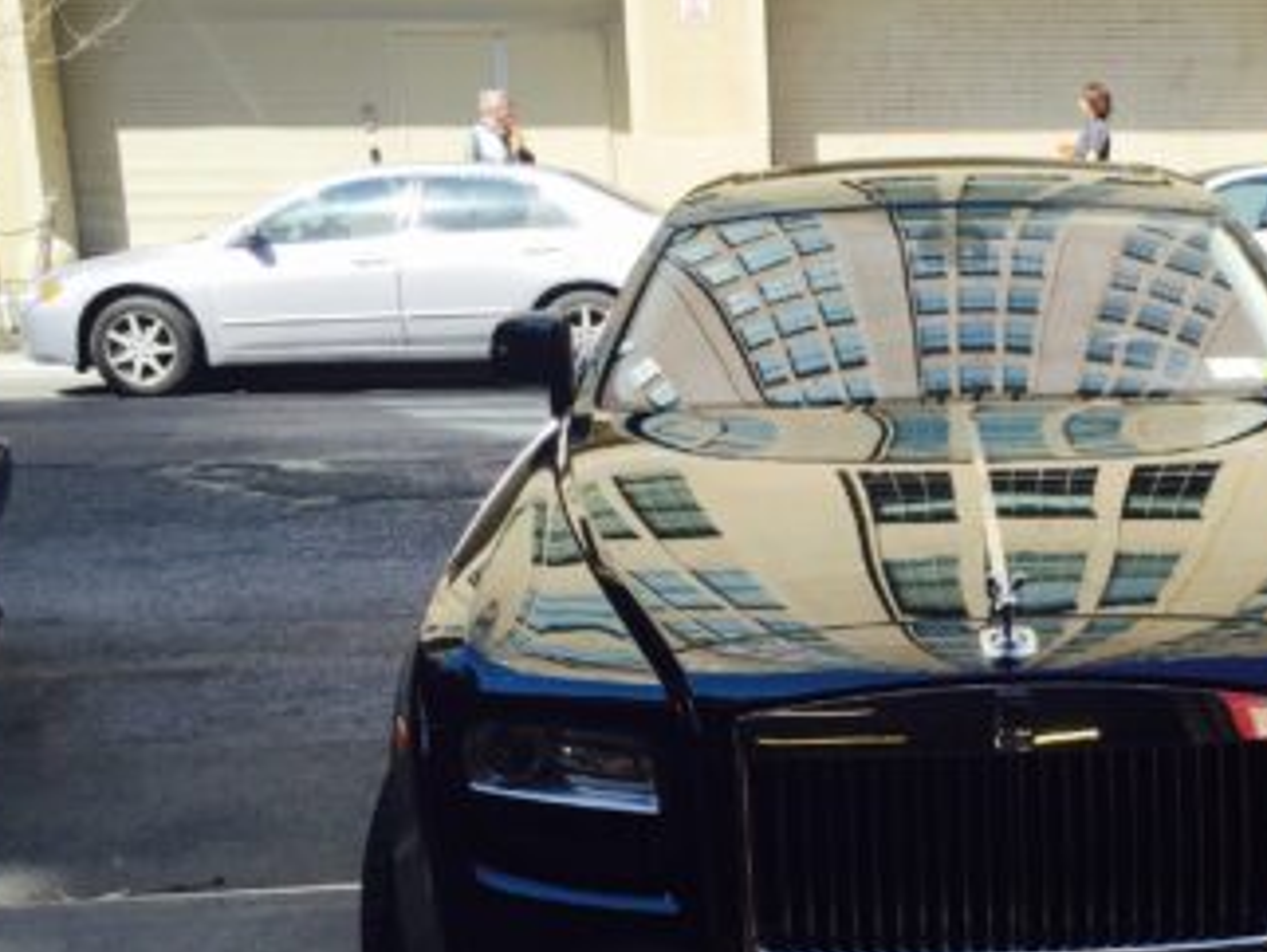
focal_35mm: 54
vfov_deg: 26.9
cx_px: 996
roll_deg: +3.1
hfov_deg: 34.5
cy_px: 625
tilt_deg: -14.0
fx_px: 1978
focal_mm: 4.15
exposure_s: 1/791
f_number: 2.2
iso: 32
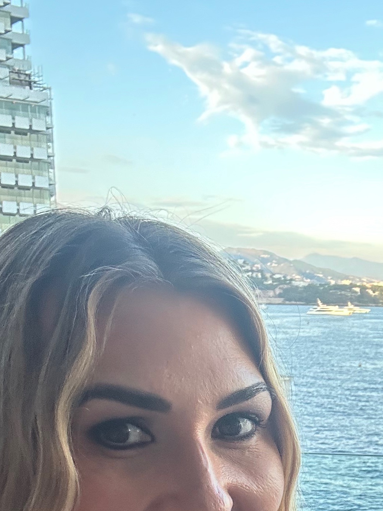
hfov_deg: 21.4
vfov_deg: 27.3
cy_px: 511
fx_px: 989
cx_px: 355
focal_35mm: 67
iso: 50
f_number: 1.9
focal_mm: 2.69
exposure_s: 1/100
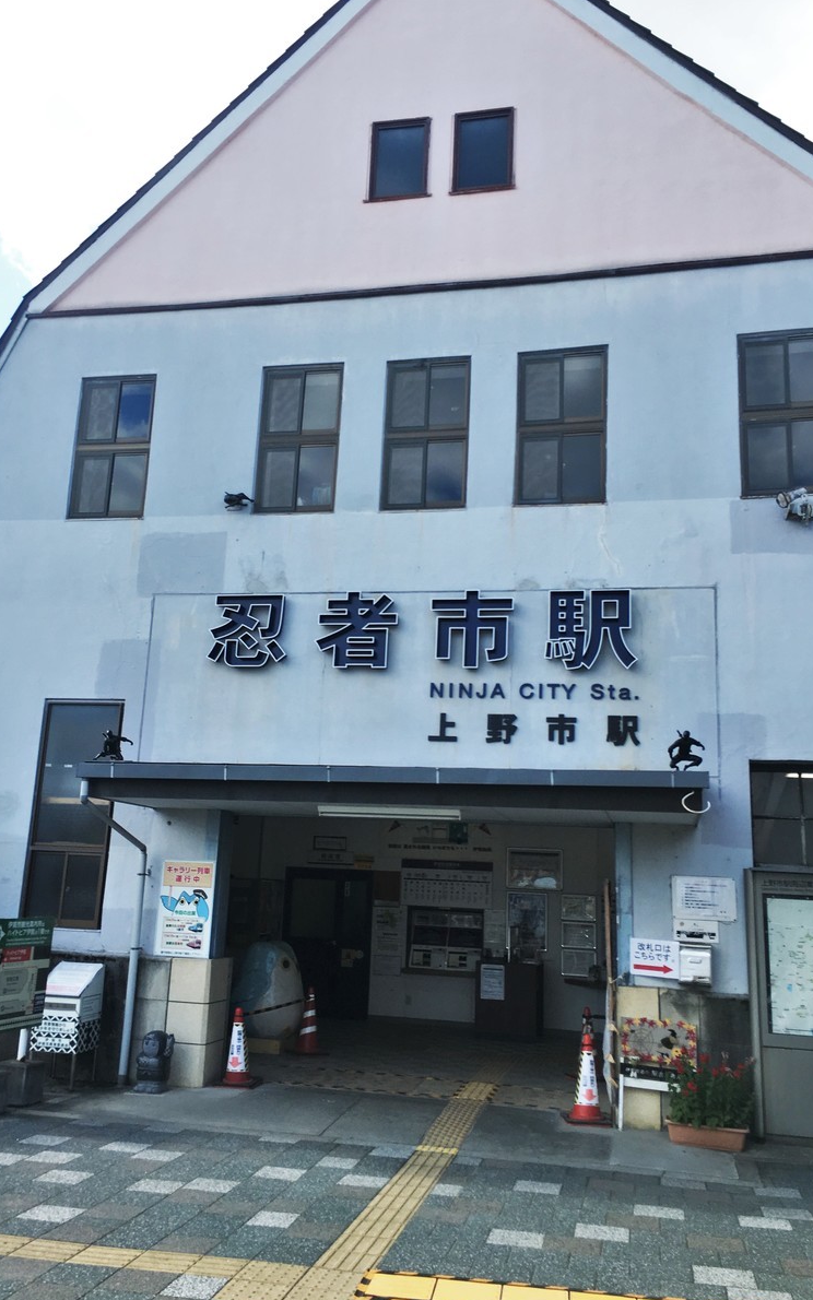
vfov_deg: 61.2
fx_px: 1099
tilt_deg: +13.4
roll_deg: -1.9
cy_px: 652
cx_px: 374
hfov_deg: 40.6
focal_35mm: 31
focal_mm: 4.15
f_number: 2.2
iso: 25
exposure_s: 1/651
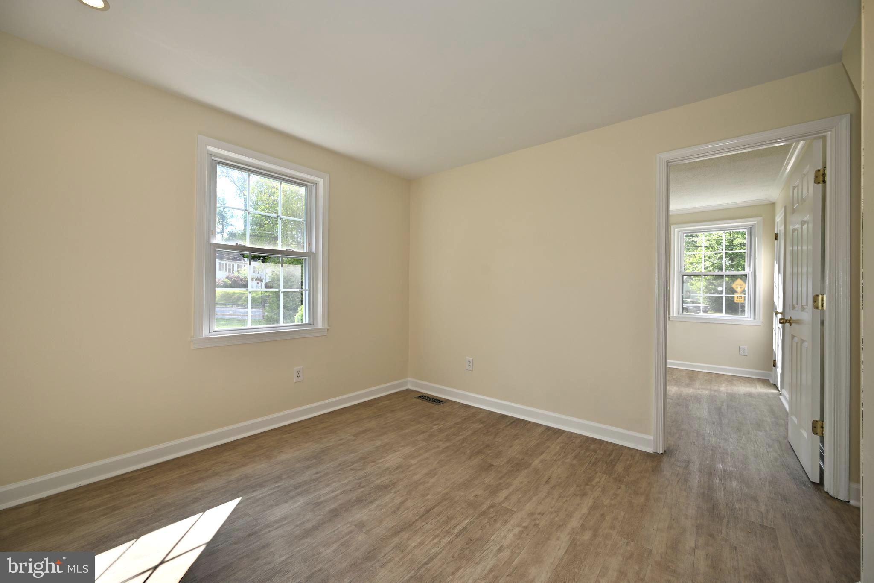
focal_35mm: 14
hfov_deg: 104.3
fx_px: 340
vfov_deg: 81.2
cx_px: 437
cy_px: 292
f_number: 6.3
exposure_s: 1/80
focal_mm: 14
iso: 100
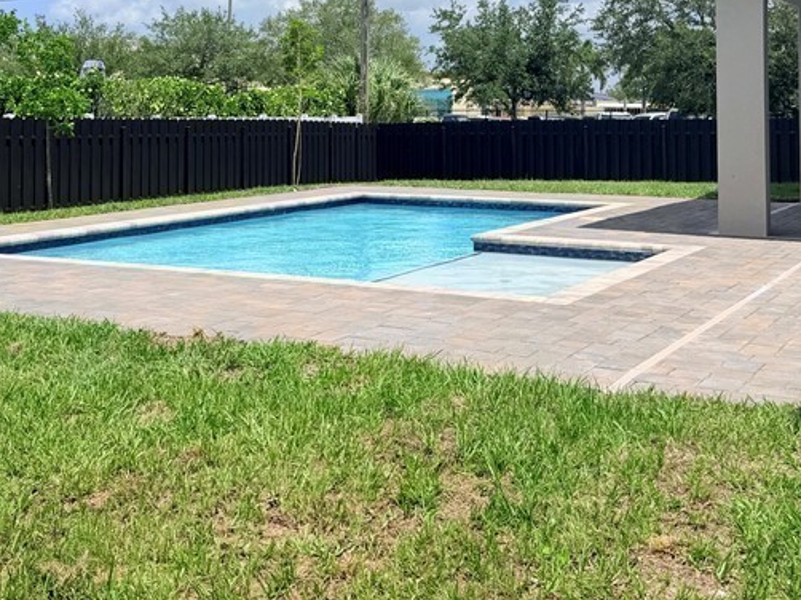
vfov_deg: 28.7
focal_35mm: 49
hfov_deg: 38.9
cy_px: 81
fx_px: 1133
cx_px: 362
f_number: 1.78
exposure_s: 1/9091
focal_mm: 6.76
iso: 80
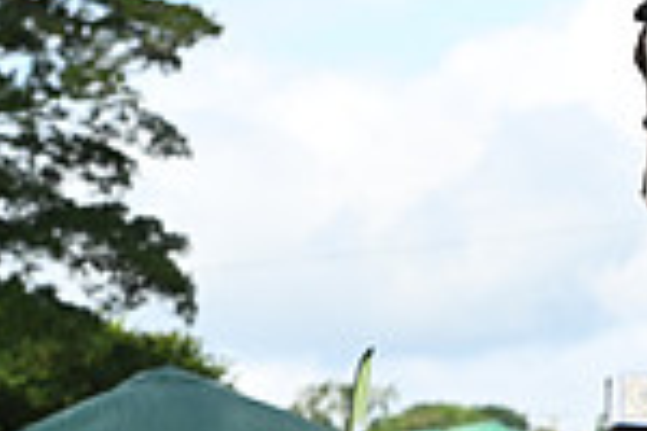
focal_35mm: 464
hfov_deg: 4.4
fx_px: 8338
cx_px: 1173
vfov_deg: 3.0
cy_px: 403
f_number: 4.5
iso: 360
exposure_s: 1/1250
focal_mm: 120
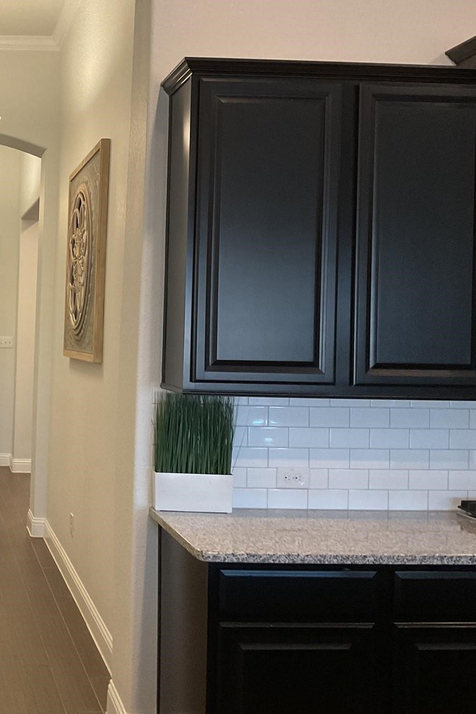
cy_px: 324
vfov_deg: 42.7
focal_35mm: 46
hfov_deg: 27.3
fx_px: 912
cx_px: -21
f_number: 1.8
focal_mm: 3
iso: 125
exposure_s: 1/60
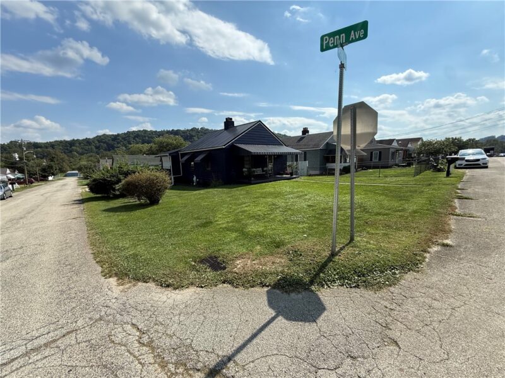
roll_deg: +1.7
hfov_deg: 102.1
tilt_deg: -7.8
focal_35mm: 14
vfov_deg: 85.7
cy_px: 189
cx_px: 252
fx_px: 204
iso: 64
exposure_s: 1/1848
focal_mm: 2.22
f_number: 2.2
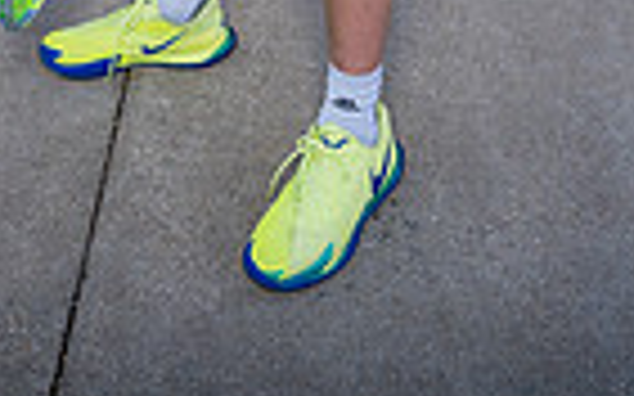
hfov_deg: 31.2
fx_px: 1123
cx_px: 202
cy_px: -580
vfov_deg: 13.7
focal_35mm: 65
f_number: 4
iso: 100
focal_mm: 20
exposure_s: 1/250
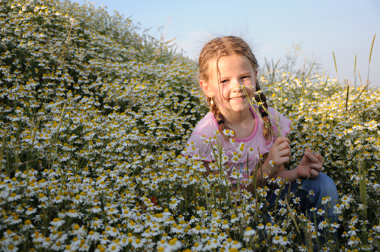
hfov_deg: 33.4
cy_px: 126
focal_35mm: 60
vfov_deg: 22.6
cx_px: 190
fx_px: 633
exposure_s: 1/1250
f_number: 4.5
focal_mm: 40
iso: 400
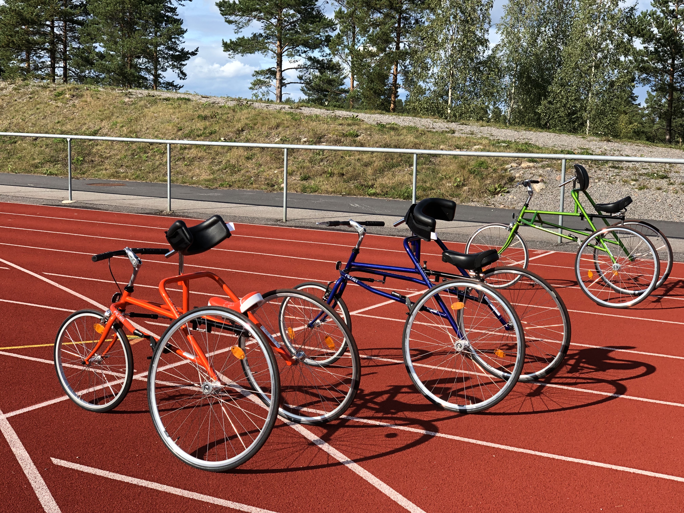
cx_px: 342
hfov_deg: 36.8
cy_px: 256
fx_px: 1028
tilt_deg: -8.2
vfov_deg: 28.0
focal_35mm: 52
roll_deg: -1.7
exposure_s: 1/695
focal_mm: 6
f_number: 2.4
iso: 16
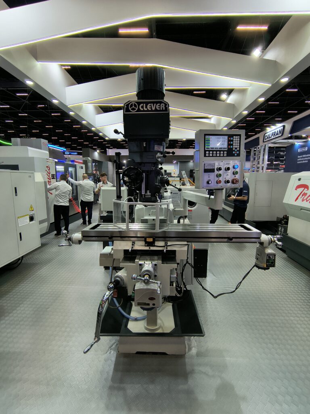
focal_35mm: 12
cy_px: 207
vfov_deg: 110.5
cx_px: 155
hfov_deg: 94.5
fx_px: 143
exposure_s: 1/60
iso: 114
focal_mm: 2.13
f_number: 2.2
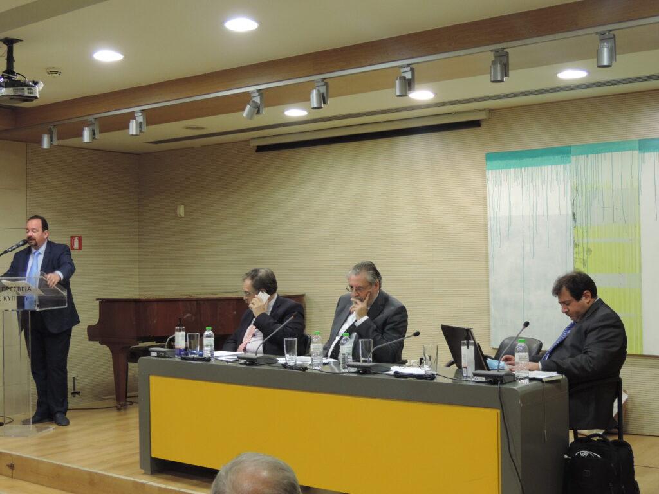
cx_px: 330
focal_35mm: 47
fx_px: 895
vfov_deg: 30.9
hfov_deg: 40.4
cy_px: 247
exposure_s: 1/15
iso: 400
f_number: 3.5
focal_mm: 8.3
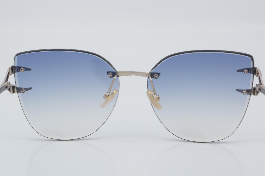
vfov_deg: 16.6
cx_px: 132
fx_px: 607
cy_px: 88
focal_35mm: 82
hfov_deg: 24.6
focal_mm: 55
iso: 100
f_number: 32
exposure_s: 1/4
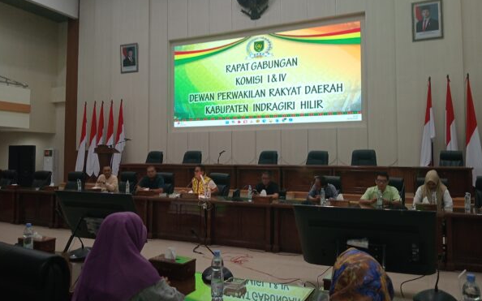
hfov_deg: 62.9
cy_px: 134
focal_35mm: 30
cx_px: 240
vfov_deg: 41.8
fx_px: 394
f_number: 1.8
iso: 241
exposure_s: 1/33.3
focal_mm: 3.98
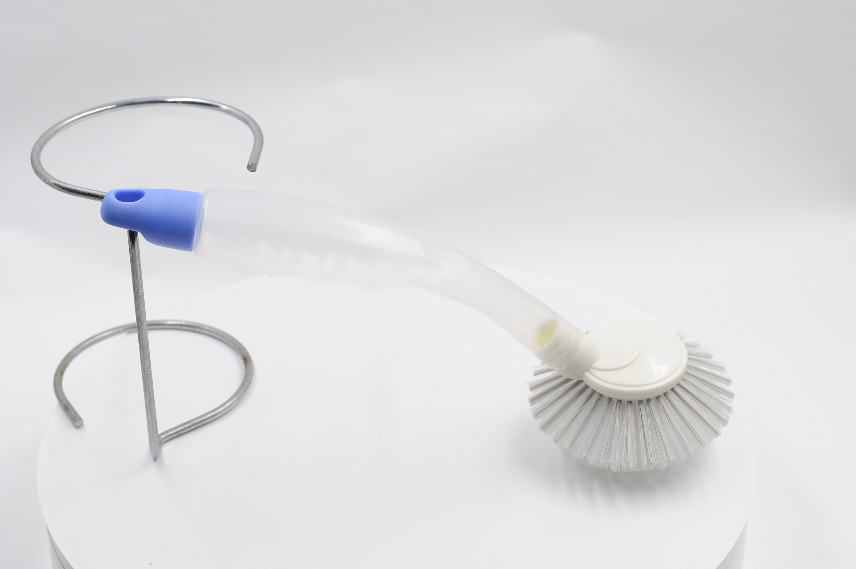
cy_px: 284
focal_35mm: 75
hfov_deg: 27.0
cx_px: 428
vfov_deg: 18.1
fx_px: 1781
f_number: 6.3
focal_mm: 50
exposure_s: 1/125
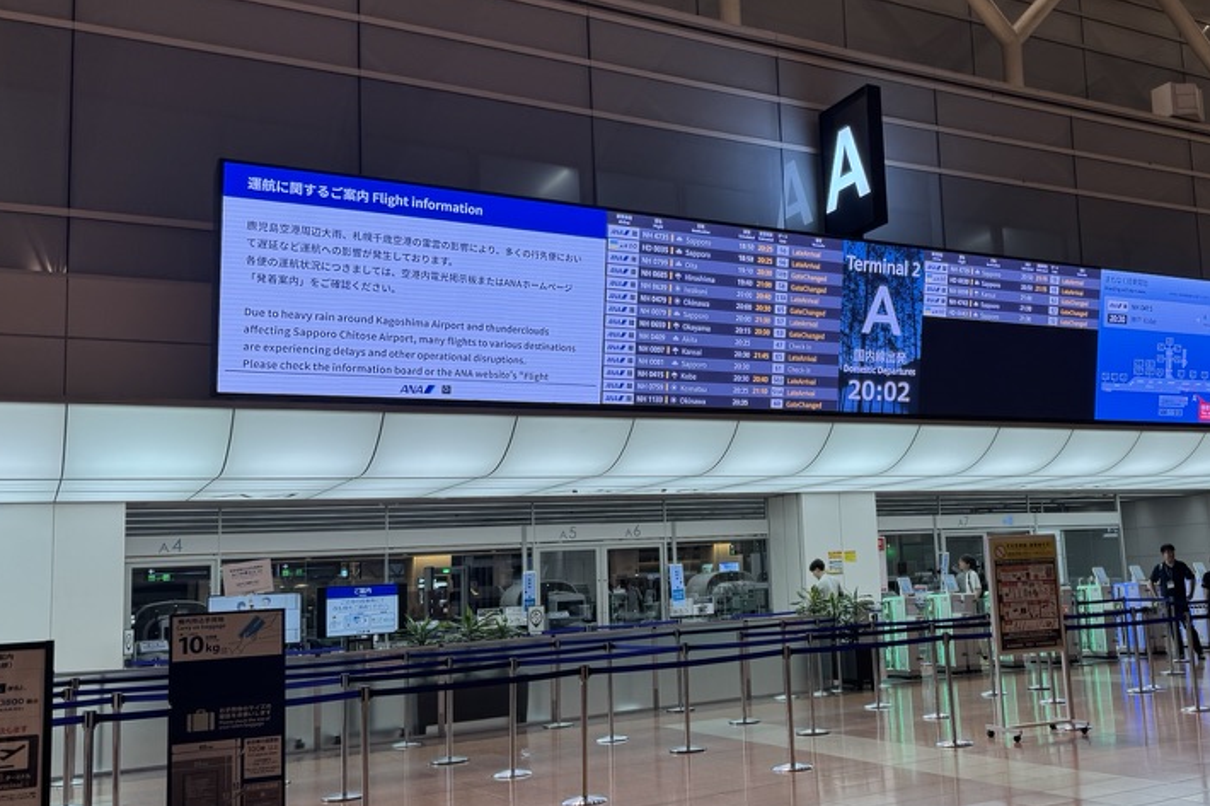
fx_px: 1210
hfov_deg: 52.3
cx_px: 794
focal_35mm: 36
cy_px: 419
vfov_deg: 36.9
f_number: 1.78
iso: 64
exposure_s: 1/121
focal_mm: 6.76
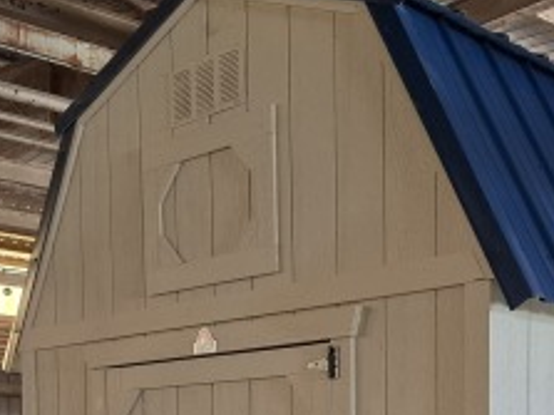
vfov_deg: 20.6
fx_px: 1056
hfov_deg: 29.1
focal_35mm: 66
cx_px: 397
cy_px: 509
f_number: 1.8
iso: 250
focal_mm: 5.54
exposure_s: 1/33
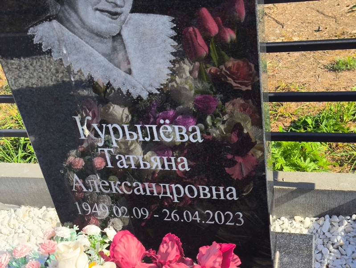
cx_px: 178
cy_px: 134
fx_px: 514
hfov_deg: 38.2
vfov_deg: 29.1
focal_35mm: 50
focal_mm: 4.71
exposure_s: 1/1297
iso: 50
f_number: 1.7
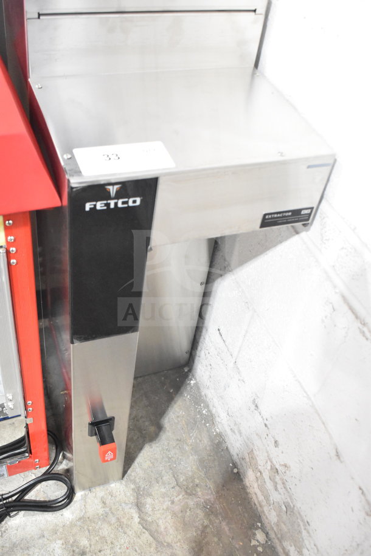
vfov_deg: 53.1
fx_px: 556
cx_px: 186
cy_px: 278
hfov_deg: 36.9
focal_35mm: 36
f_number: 5.6
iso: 6400
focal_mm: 24
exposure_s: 1/125
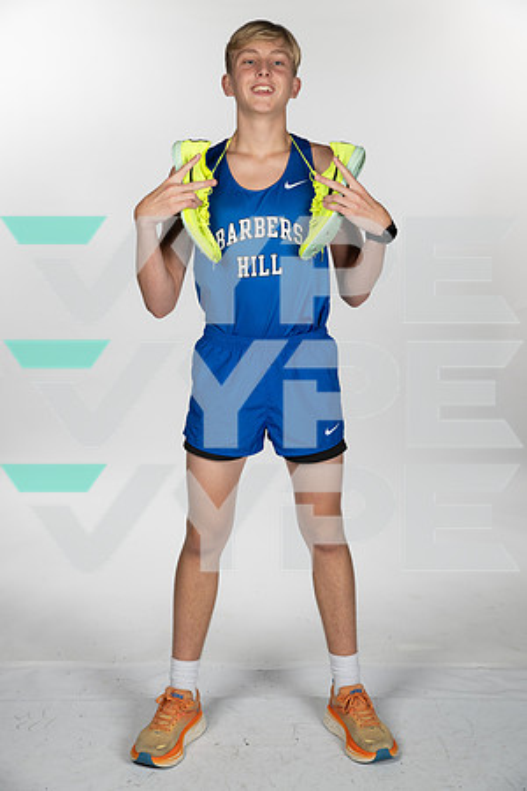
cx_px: 264
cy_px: 396
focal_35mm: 58
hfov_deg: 23.4
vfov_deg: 34.5
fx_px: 1273
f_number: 7.1
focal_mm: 58
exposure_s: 1/500
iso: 250
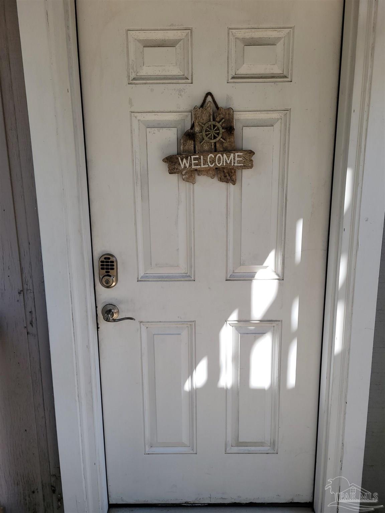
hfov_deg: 53.1
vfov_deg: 67.3
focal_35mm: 26
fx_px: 386
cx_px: 192
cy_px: 256
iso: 40
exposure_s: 1/393
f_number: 1.8
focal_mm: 5.4
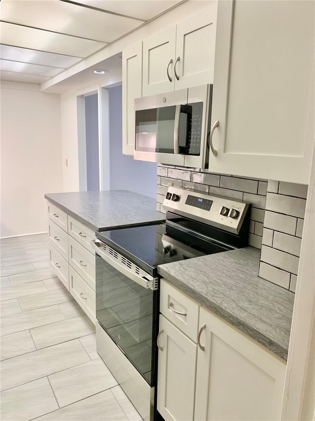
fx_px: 315
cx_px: 158
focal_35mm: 26
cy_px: 210
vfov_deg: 67.3
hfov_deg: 53.1
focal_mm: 4.25
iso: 80
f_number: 1.8
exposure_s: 1/60
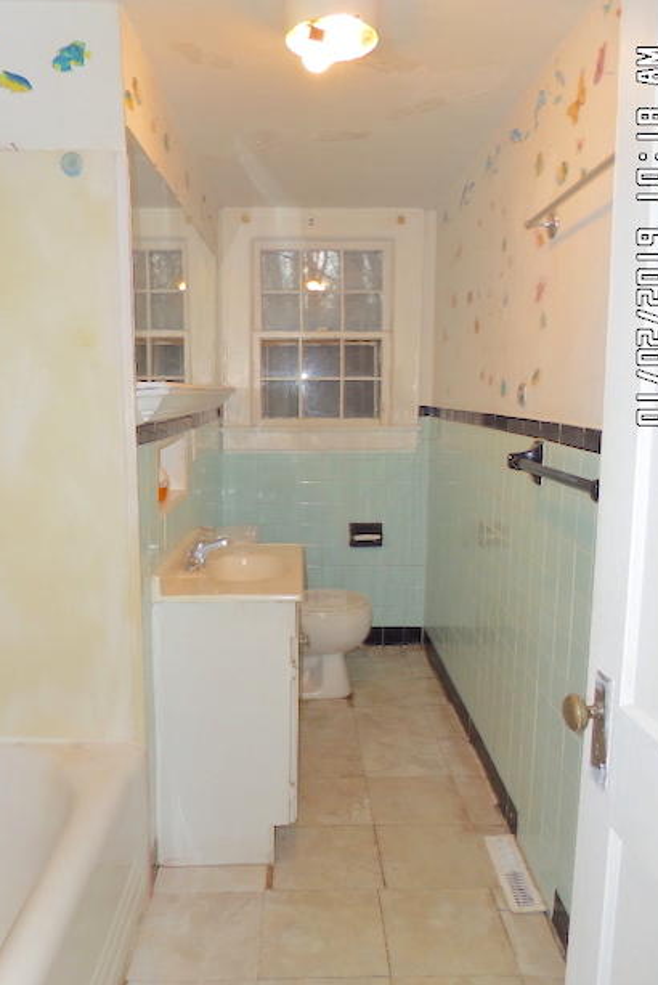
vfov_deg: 69.4
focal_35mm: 26
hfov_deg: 49.6
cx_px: 321
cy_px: 488
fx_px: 712
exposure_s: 1/30
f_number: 3.2
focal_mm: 4
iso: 100
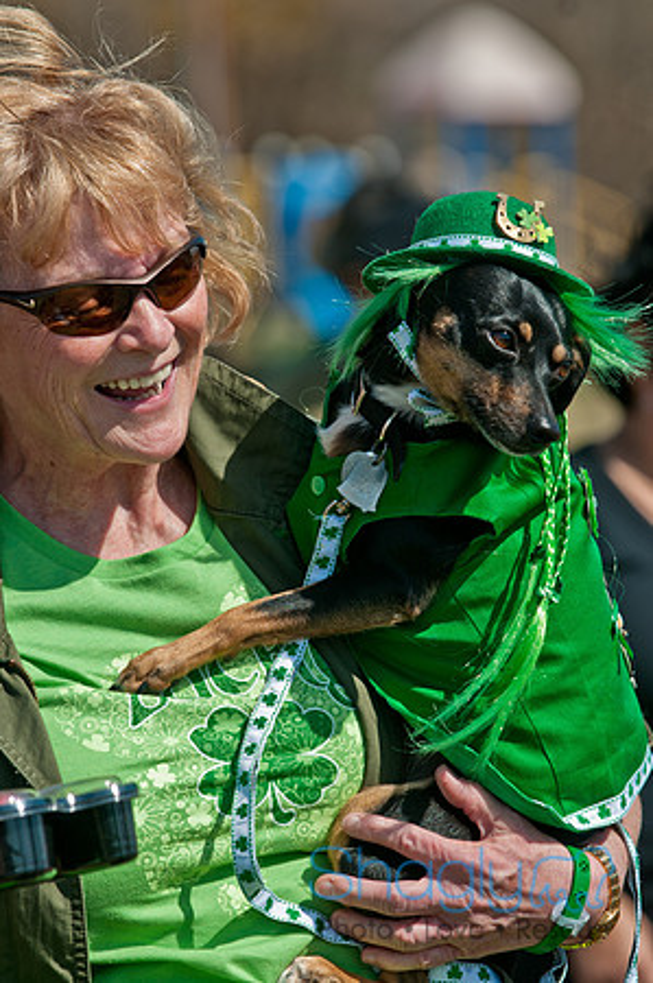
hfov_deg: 5.5
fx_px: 6749
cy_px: 492
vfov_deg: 8.3
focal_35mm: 248
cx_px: 326
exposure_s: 1/1000
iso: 200
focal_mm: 165
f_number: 5.6
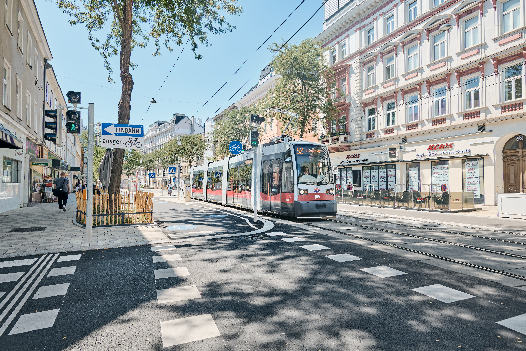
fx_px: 292
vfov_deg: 61.9
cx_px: 263
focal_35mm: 20
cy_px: 176
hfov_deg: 84.0
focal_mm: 20
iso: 100
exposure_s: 1/400
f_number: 5.6
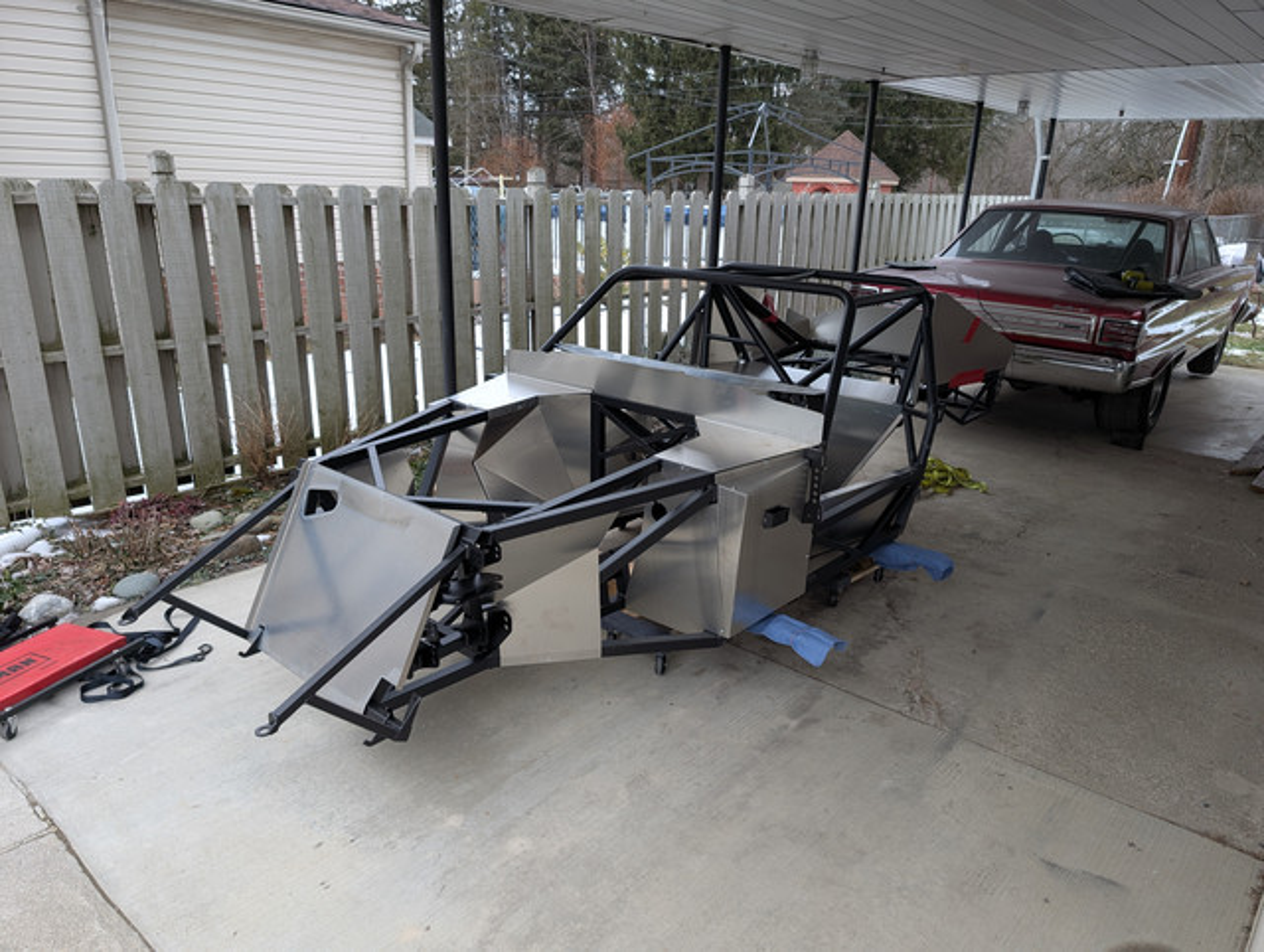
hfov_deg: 71.5
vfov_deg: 56.9
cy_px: 476
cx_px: 632
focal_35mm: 24
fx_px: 878
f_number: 1.68
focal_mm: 6.9
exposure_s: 1/236
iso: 37
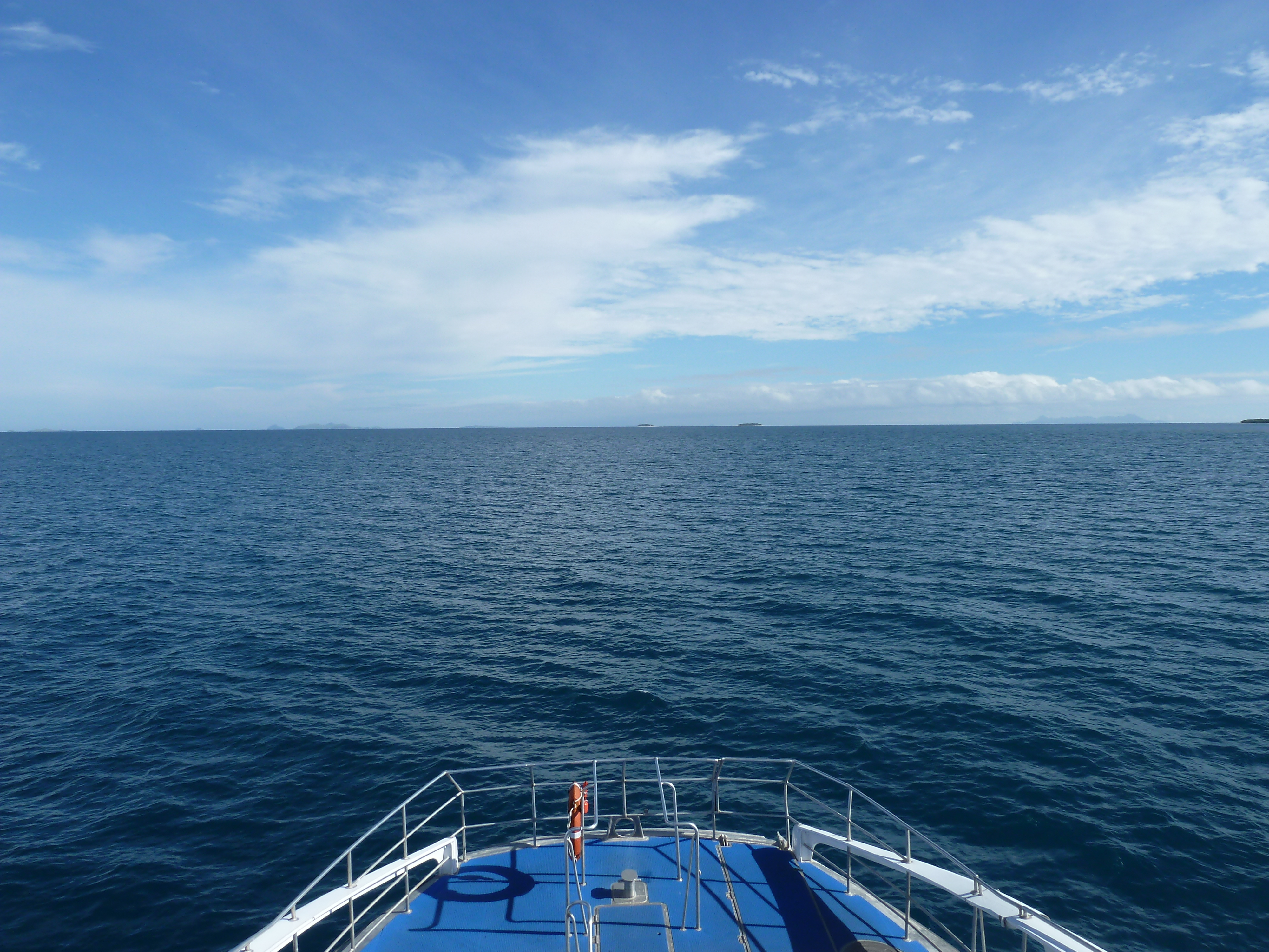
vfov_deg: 54.9
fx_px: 916
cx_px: 634
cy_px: 476
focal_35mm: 25
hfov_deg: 69.4
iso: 80
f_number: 5
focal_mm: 4.1
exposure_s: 1/500
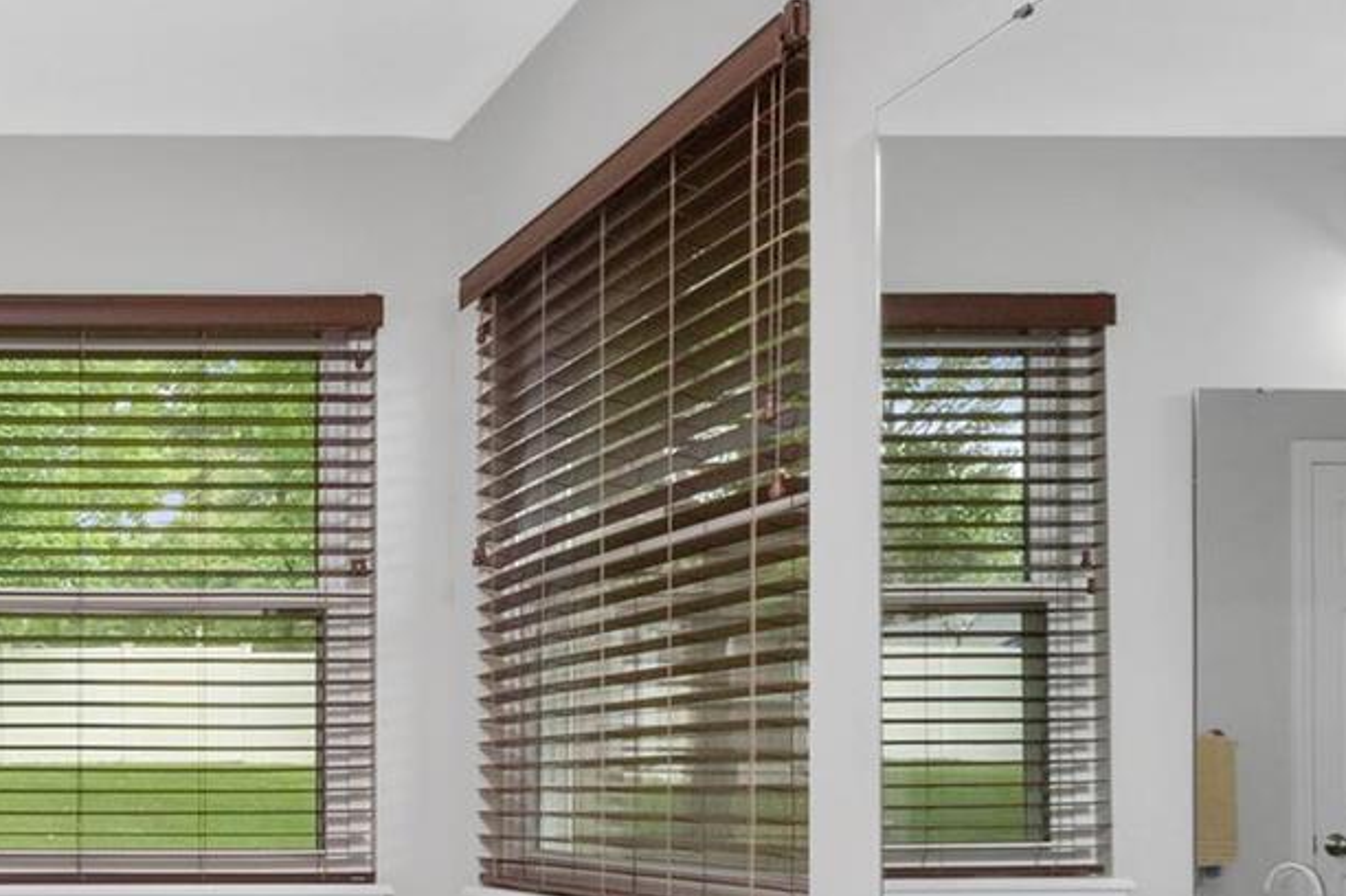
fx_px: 1756
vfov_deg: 27.5
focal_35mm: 47
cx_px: -114
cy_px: 817
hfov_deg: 36.0
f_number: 8
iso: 400
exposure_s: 1/10
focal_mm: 9
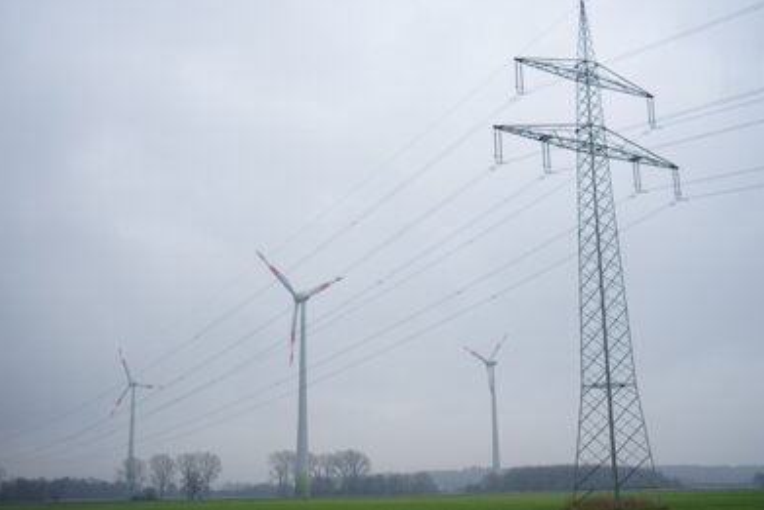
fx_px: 913
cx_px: 379
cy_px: 253
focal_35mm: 43
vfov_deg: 31.2
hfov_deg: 45.4
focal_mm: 42
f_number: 5
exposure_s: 1/125
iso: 100
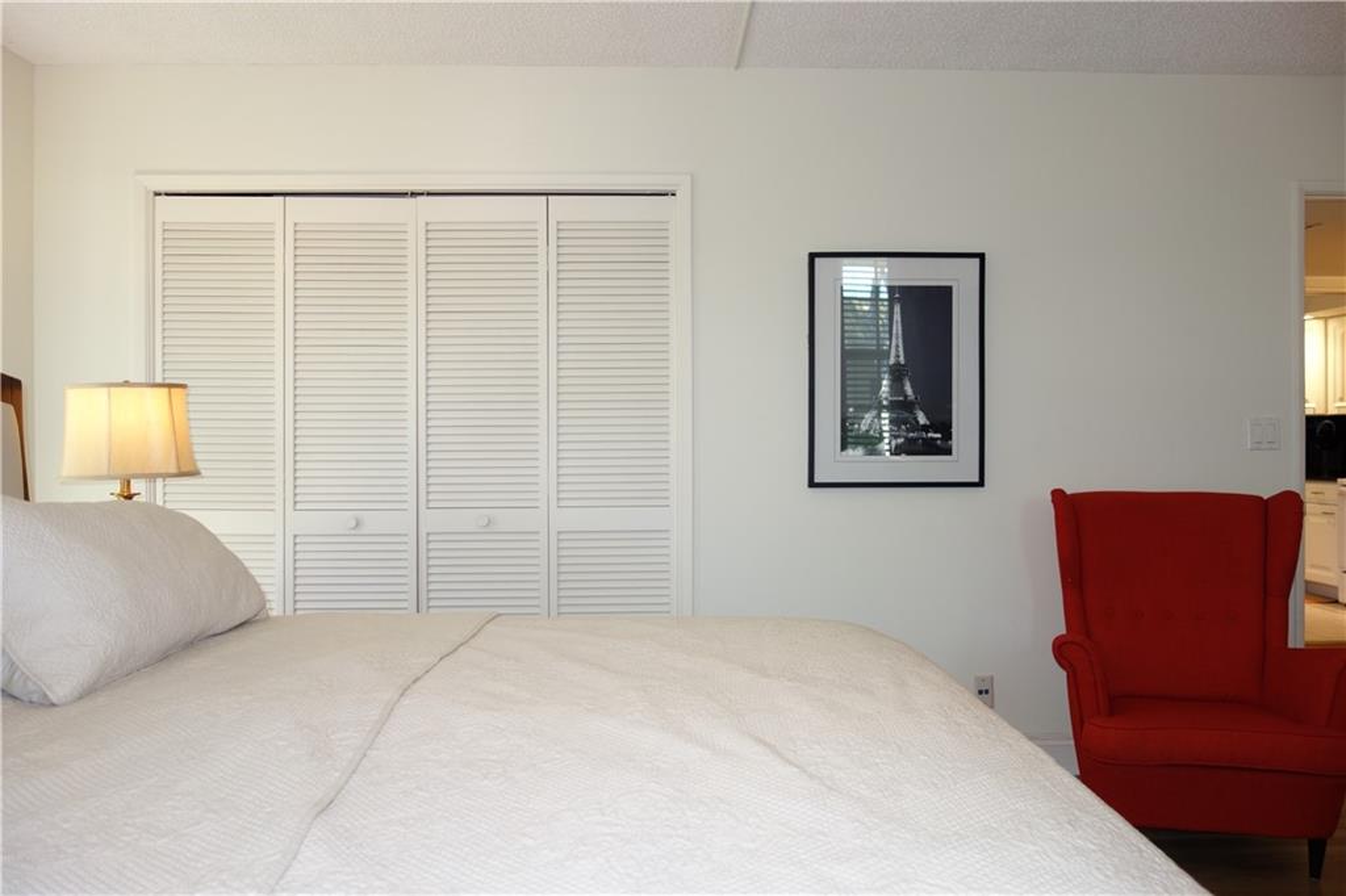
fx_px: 1046
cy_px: 448
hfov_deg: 65.5
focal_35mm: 28
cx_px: 673
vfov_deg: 46.4
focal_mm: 10.4
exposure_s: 1/60
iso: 125
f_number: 1.8
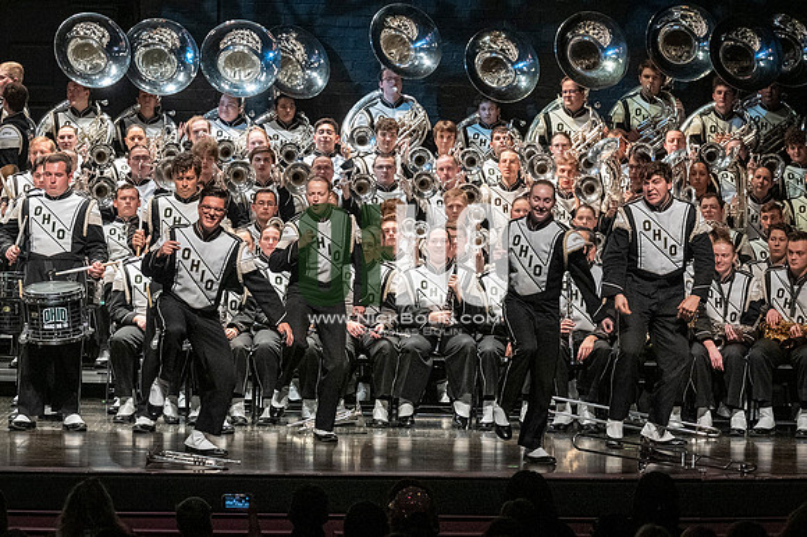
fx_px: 4189
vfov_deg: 7.3
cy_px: 268
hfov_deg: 11.0
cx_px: 404
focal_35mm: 187
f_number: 4
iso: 4000
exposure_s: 1/500
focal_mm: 125
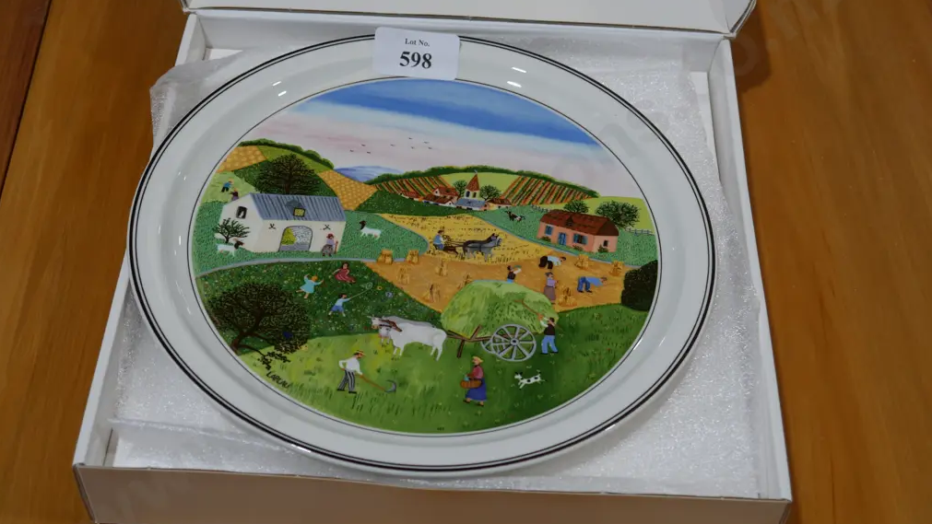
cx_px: 463
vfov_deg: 22.6
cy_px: 258
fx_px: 1310
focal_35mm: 53
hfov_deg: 39.2
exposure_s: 1/100
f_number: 5.2
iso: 200
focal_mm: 24
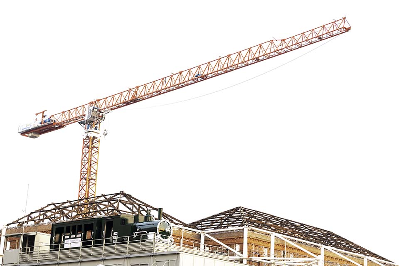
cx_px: 200
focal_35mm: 70
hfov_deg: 28.8
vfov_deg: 19.5
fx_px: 776
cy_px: 133
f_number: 5.6
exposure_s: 1/250
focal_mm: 70
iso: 1100
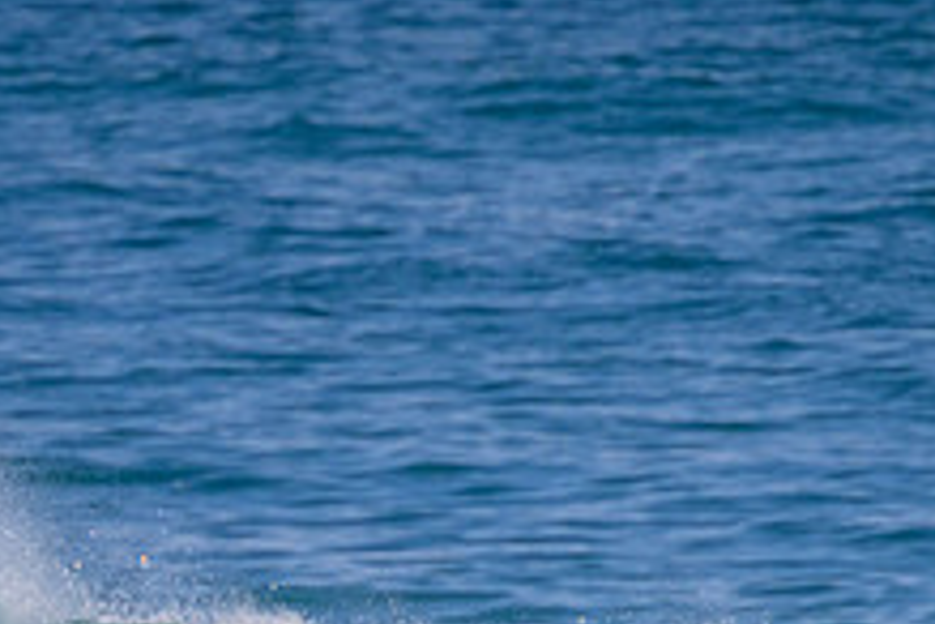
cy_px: 746
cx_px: 269
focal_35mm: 2116
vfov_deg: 0.6
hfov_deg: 1.0
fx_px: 54953
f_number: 11
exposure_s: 1/2000
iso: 1600
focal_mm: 800
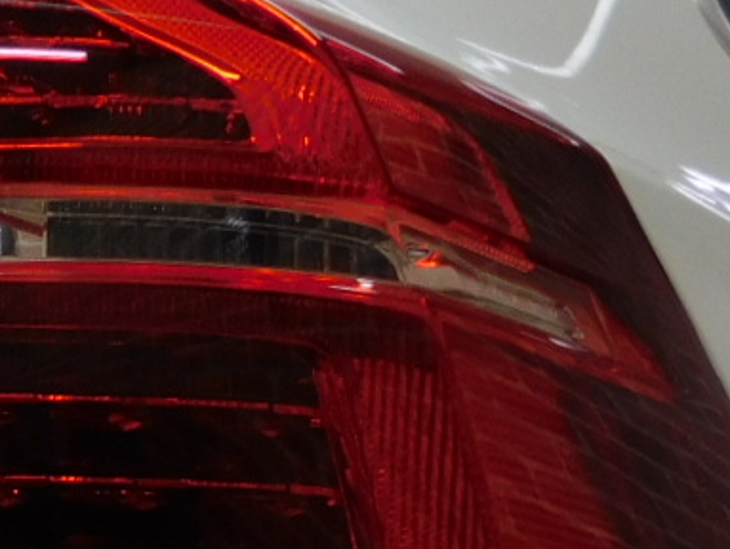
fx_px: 2026
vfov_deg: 13.7
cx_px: -202
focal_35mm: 96
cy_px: 995
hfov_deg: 19.0
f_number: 3
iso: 125
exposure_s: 1/40
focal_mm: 4
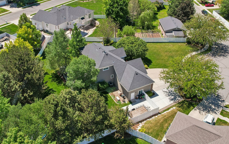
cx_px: 109
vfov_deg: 38.0
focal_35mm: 33
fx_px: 206
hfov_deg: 58.1
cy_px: 51
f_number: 2.8
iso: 110
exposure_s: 1/50
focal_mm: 8.4
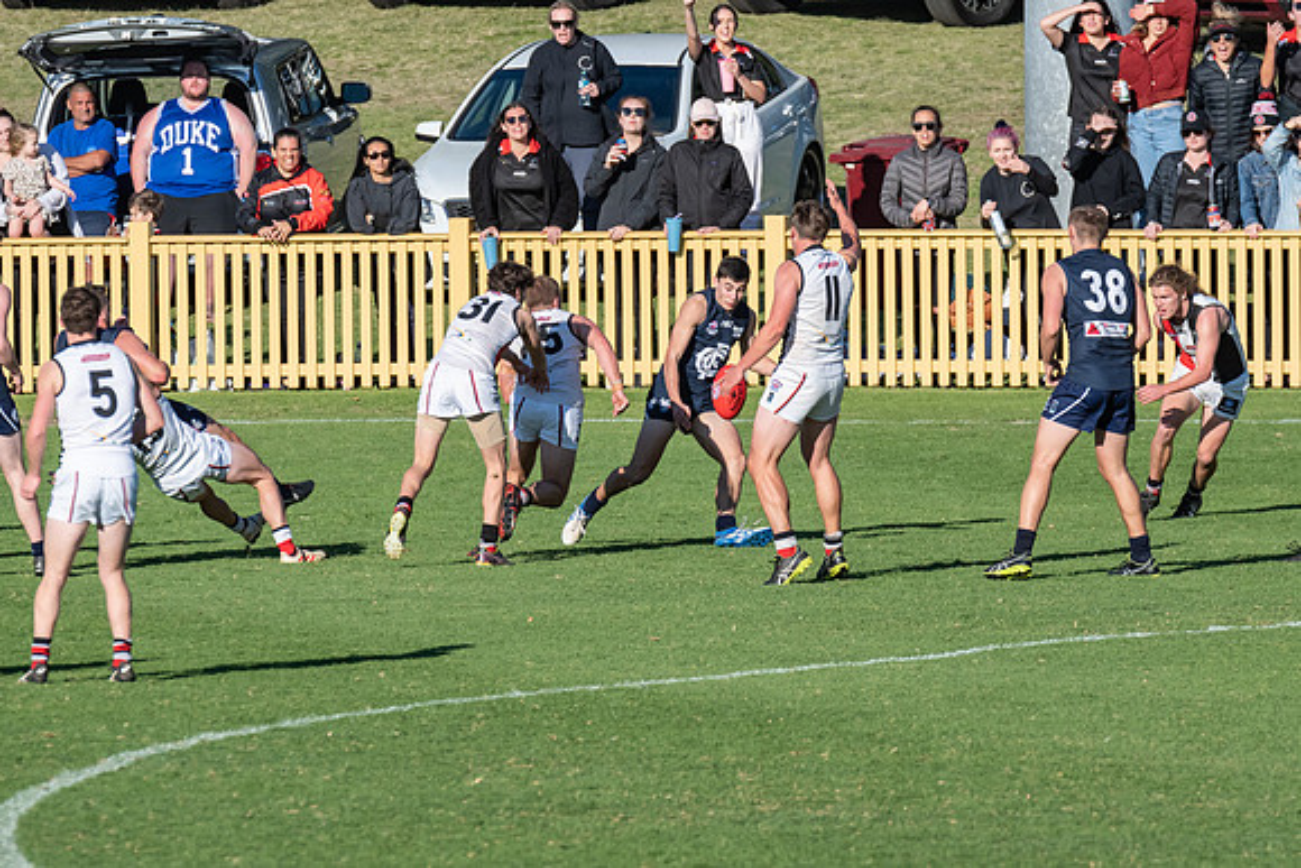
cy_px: 434
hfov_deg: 3.0
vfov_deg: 2.0
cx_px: 650
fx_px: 24940
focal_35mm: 690
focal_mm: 460
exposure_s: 1/2000
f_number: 10
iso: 800
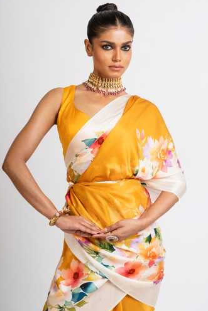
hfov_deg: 15.2
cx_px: 104
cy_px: 157
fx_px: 779
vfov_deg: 22.6
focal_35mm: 90
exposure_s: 1/160
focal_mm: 85
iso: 200
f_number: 13
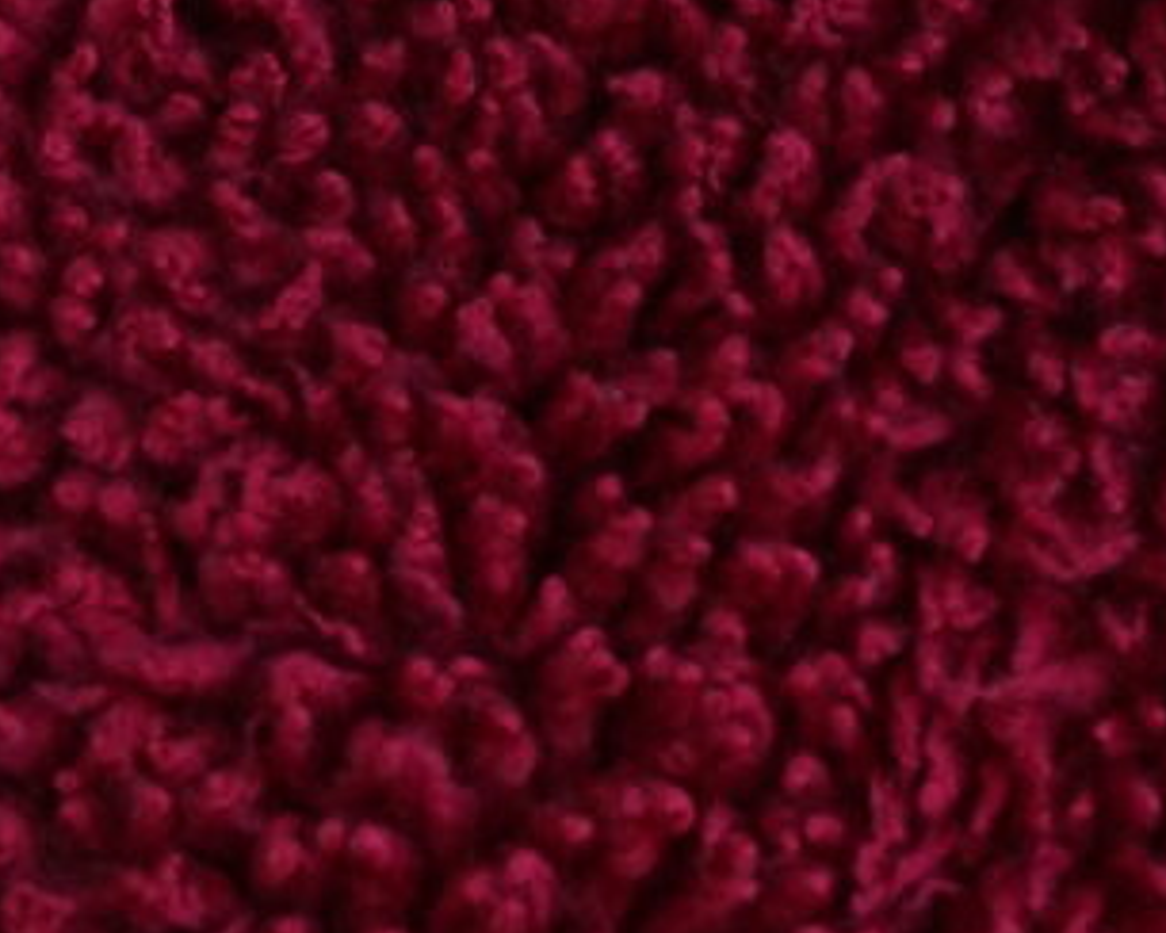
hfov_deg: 1.2
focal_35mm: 1574
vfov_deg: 1.0
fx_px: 54317
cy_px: 390
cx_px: -820
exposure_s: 1/320
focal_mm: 200
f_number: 2.8
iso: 500
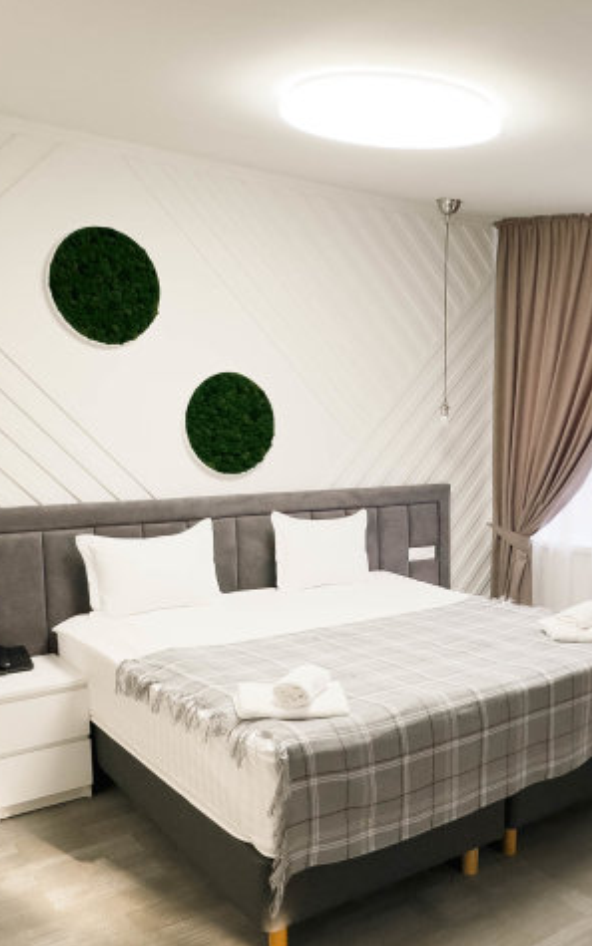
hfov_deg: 39.3
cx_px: 353
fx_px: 826
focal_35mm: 32
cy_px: 548
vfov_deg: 59.3
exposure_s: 1/100
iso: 100
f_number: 2.2
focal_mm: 2.22
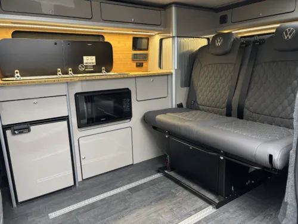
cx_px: 149
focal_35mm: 26
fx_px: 224
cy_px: 112
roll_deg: +0.4
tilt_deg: -11.9
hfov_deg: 67.3
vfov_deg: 53.1
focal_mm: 5.96
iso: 250
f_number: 1.6
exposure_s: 1/50
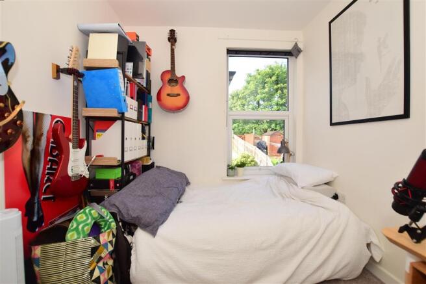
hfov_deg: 100.4
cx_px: 213
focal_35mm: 15
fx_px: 177
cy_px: 142
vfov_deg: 77.3
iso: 400
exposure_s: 1/80
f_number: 8
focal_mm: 10
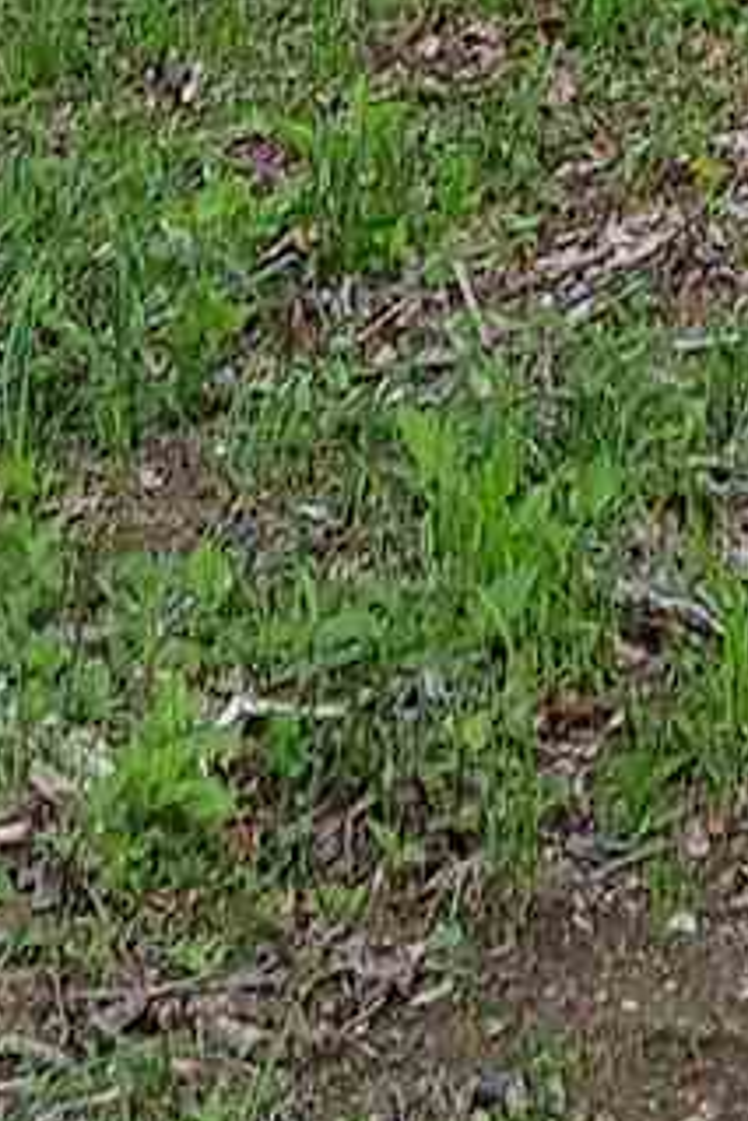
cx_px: 1154
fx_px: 5603
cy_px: -1641
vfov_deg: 9.9
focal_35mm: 180
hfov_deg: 7.5
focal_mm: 5.23
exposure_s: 1/362
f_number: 1.8
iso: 50
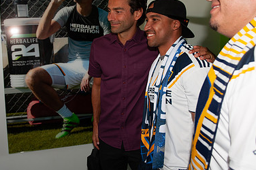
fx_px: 263
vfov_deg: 35.9
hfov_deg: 51.8
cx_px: 114
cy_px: 80
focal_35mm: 37
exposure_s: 1/60
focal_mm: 24
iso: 200
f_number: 3.5
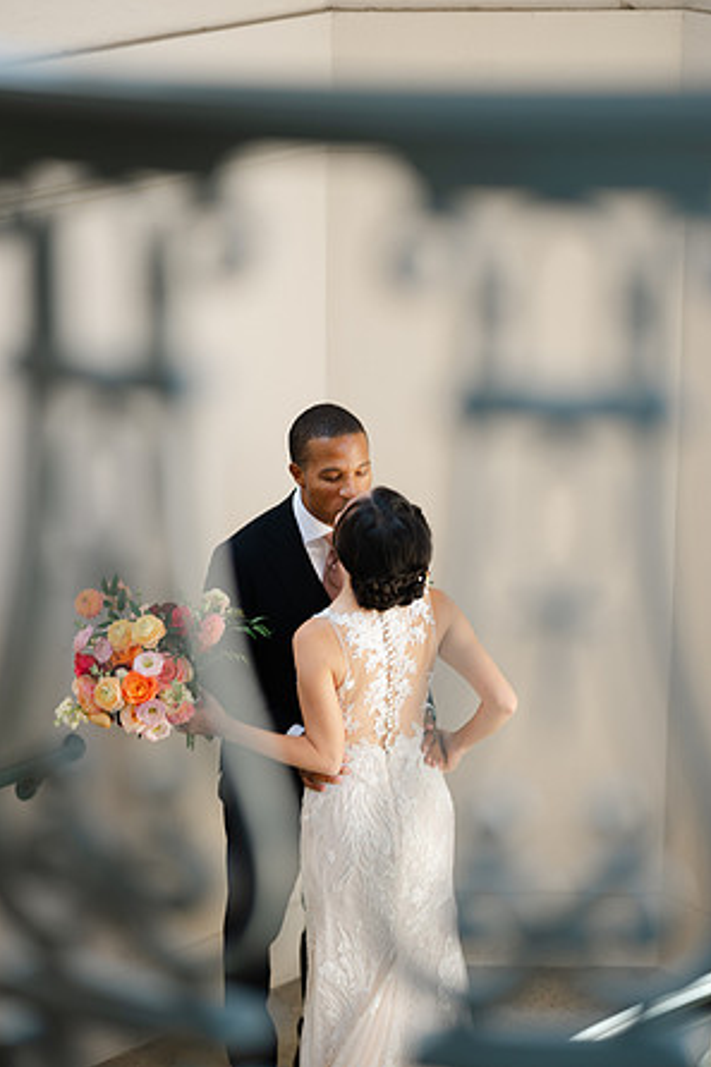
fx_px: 3142
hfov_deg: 12.9
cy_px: 531
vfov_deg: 19.3
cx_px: 354
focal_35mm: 106
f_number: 1.8
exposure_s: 1/400
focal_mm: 105
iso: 64
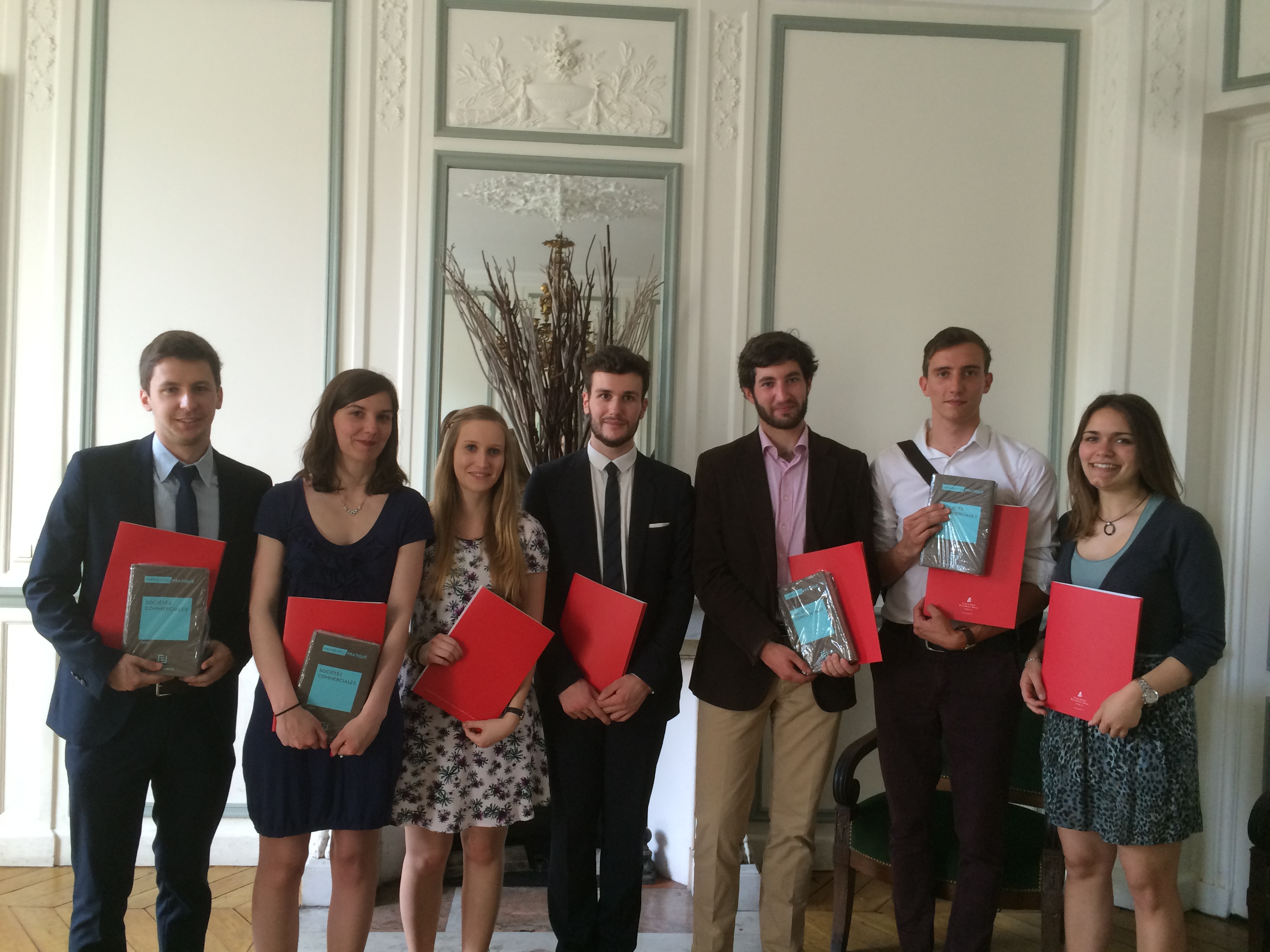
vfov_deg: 48.2
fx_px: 1064
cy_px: 476
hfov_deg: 61.7
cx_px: 635
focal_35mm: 29
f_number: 2.2
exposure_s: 1/30
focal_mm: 4.15
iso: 80
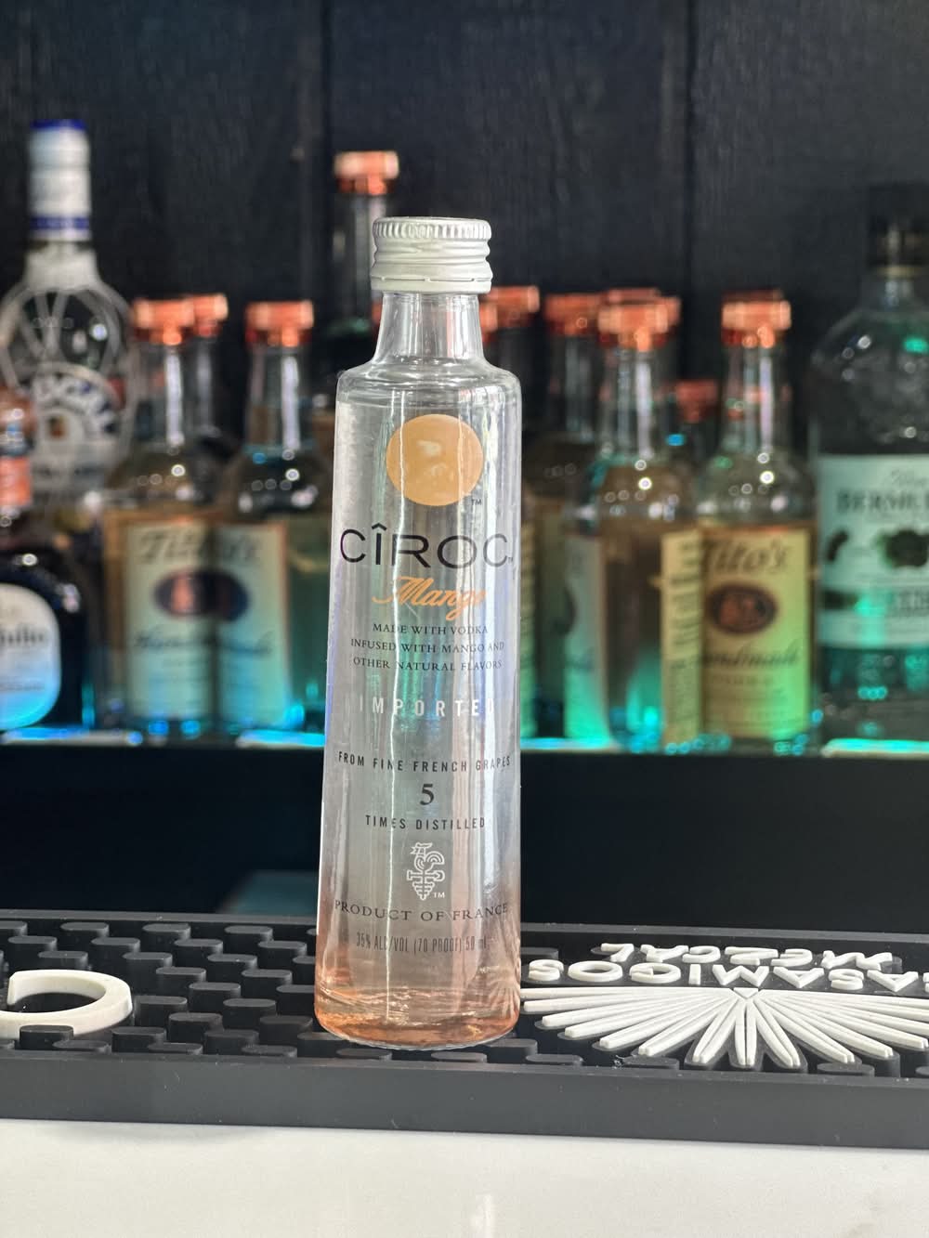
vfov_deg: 25.3
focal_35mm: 77
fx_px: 2755
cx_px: 464
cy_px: 619
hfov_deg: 19.1
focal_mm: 9
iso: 125
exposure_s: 1/40
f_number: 2.8
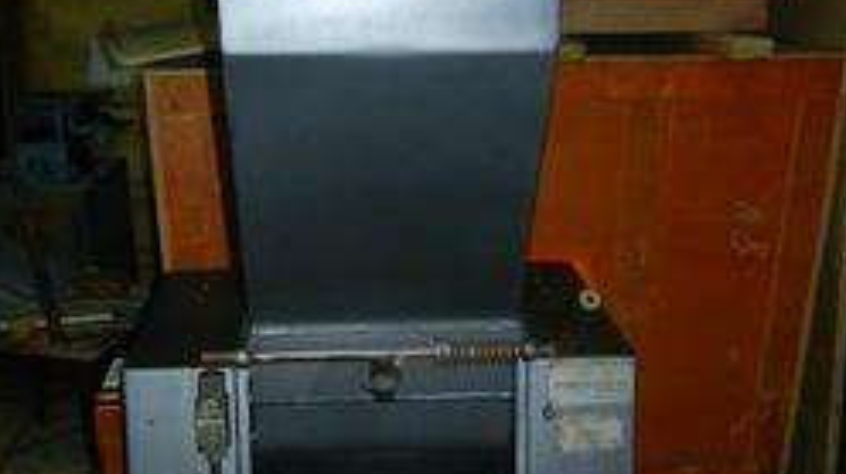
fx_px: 986
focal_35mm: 44
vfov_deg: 26.6
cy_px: 361
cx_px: 392
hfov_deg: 46.4
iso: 200
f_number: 3.5
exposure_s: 1/30
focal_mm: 4.5
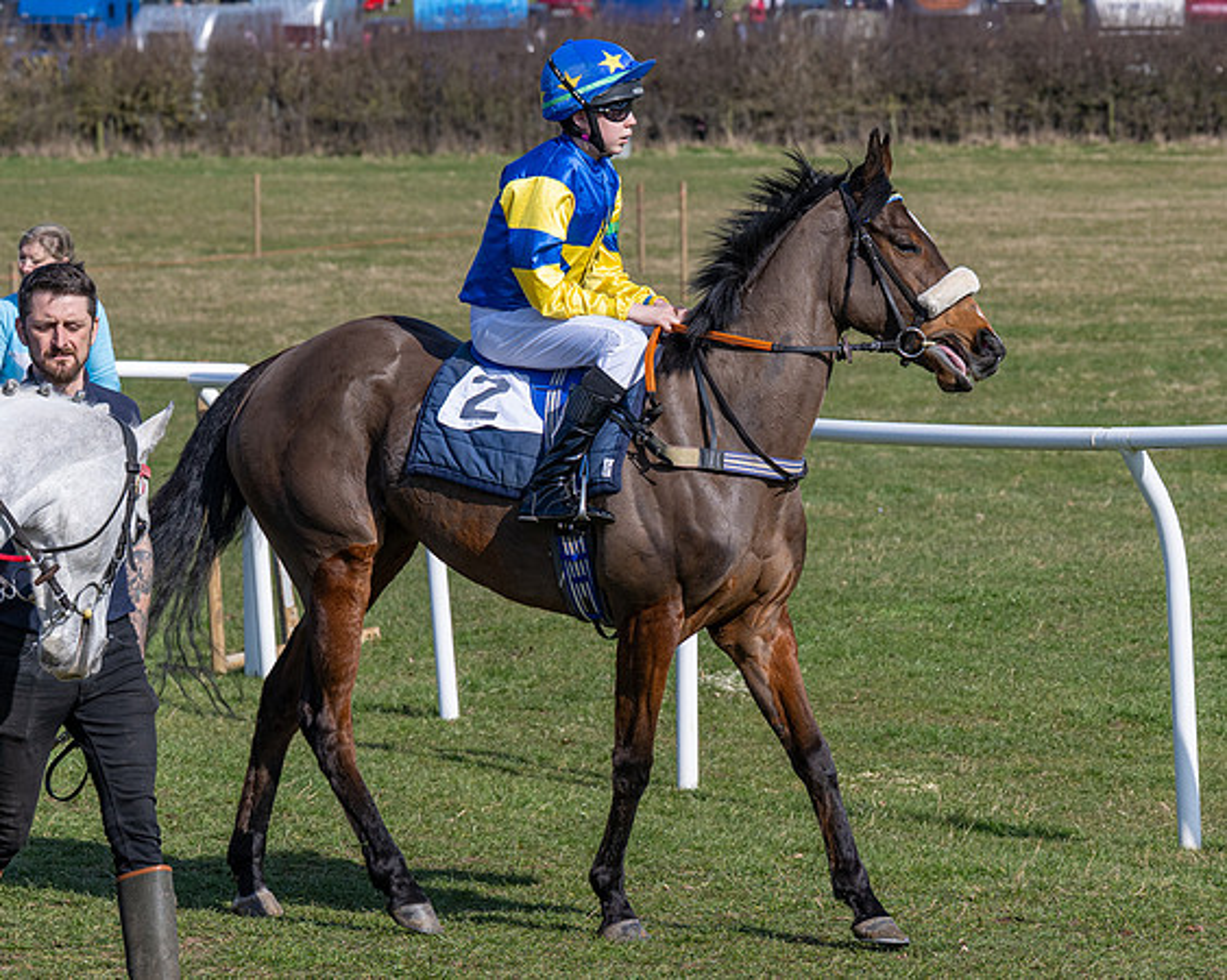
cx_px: 672
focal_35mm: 181
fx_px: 6575
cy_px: 457
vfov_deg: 8.5
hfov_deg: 10.7
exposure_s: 1/2000
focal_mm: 86
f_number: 5
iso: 200
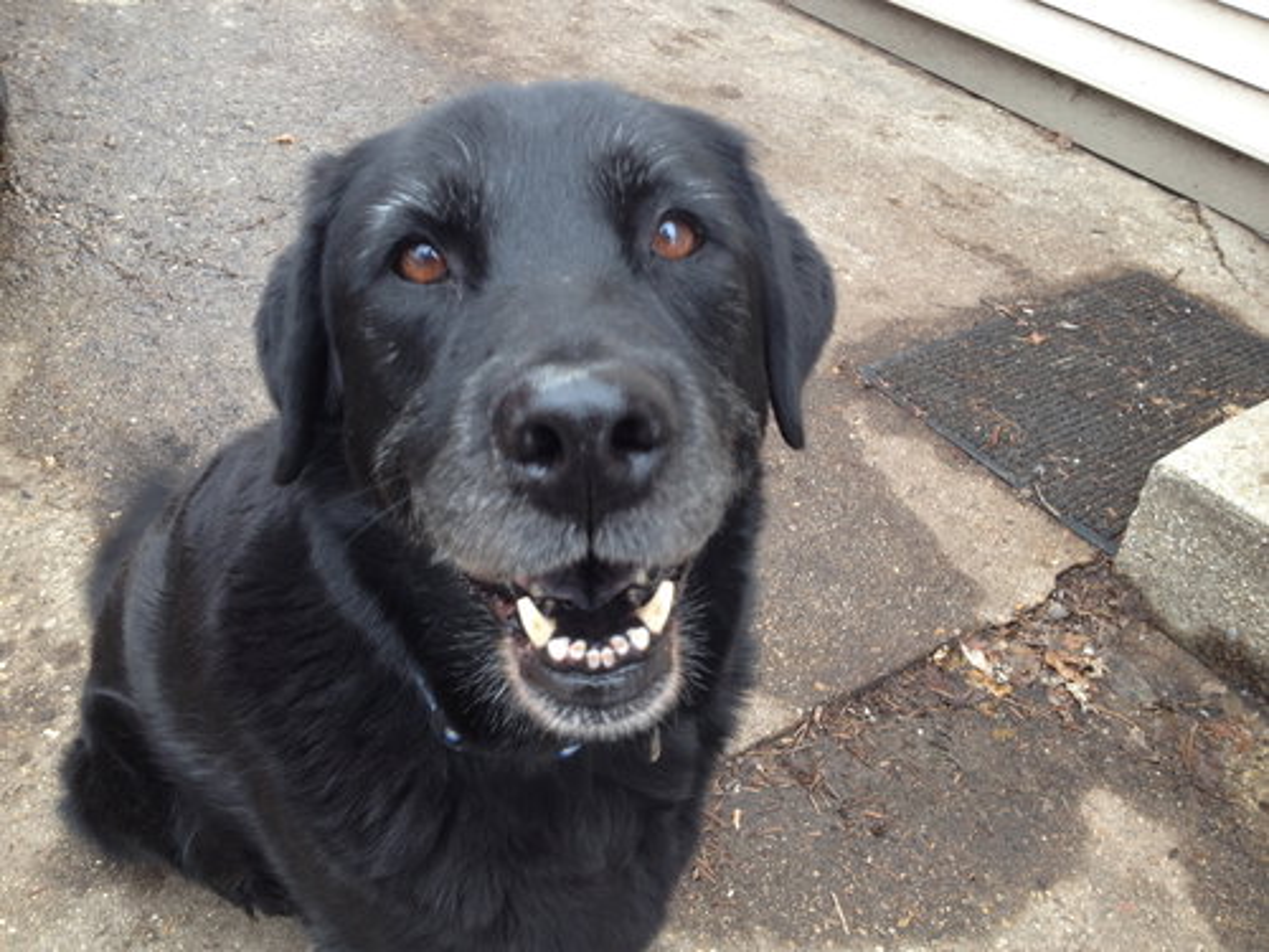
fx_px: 1283
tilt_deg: -38.3
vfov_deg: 40.7
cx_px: 634
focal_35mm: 35
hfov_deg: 52.6
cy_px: 476
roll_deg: -5.9
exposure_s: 1/40
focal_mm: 4.28
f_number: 2.4
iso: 50
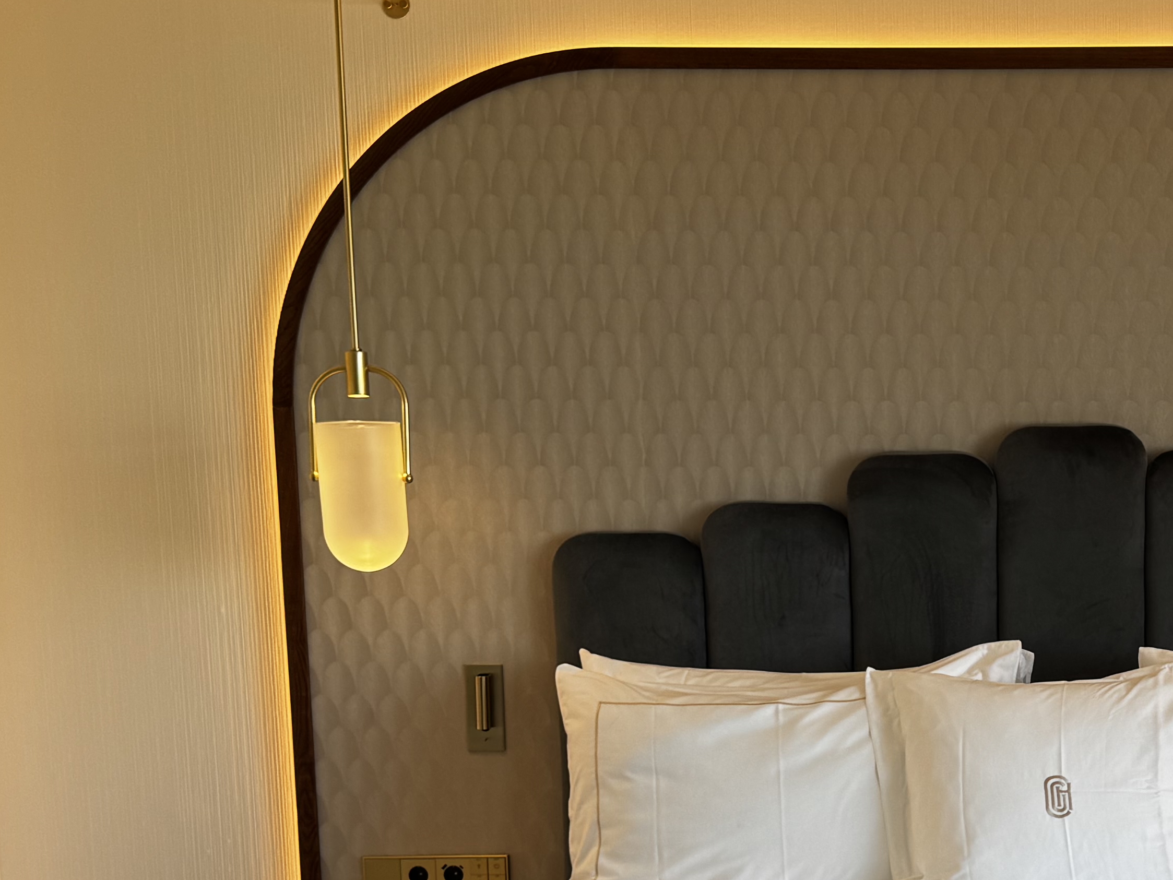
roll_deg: +0.3
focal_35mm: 61
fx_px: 2067
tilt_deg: -8.3
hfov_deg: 30.2
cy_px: 744
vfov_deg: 23.6
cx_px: 1070
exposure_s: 1/124
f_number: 1.78
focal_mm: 6.76
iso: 50
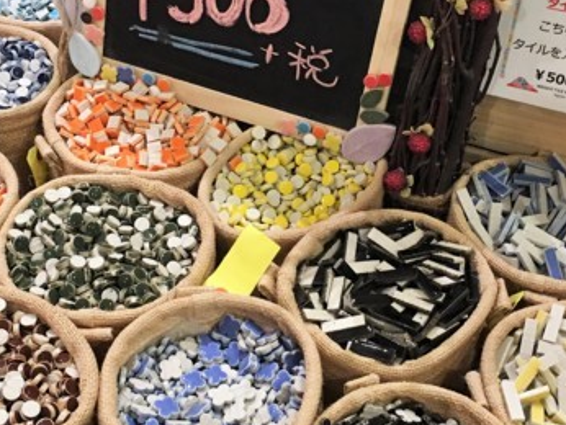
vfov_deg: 22.0
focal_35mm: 67
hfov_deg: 28.9
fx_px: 1096
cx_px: 283
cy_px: 198
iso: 80
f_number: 2.2
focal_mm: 4.15
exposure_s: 1/15
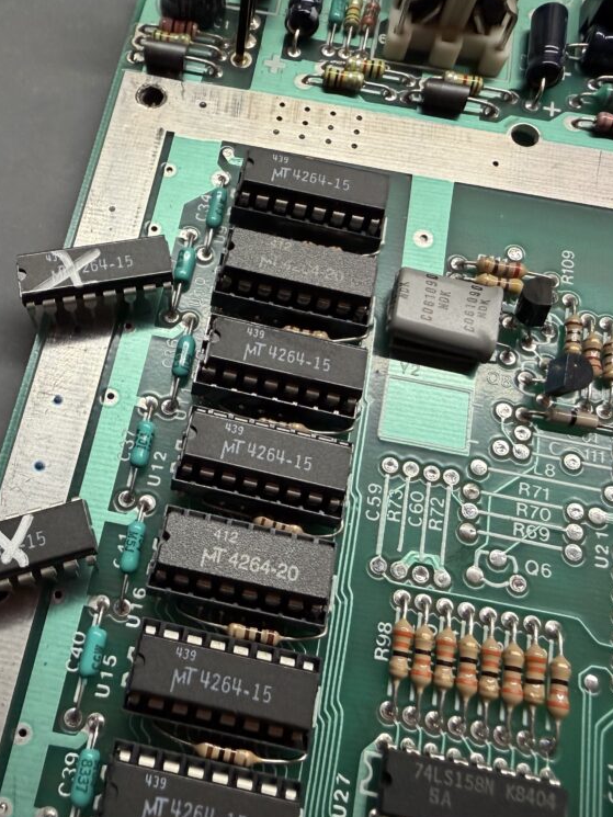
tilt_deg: -67.0
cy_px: 411
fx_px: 779
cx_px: 275
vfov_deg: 55.3
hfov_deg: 42.9
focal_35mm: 33
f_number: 2.2
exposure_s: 1/121
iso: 250
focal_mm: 2.22
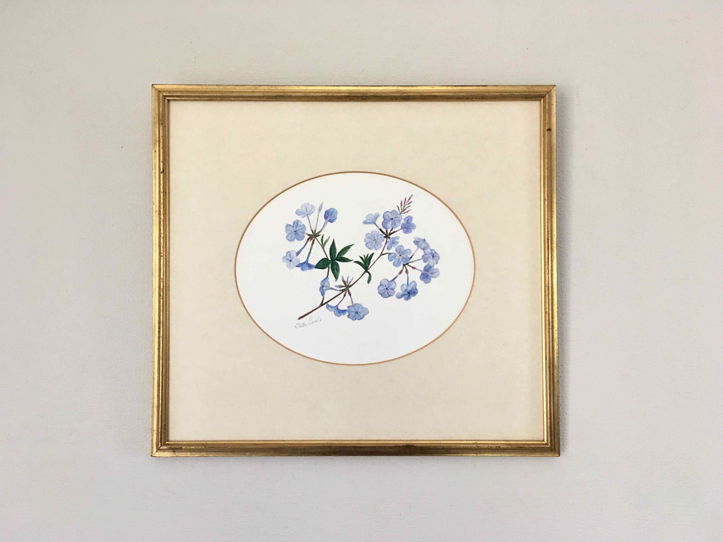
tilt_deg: +3.4
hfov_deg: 61.7
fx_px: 606
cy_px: 271
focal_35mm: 29
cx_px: 362
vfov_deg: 48.2
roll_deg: -0.4
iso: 50
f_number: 2.2
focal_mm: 4.15
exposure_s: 1/33
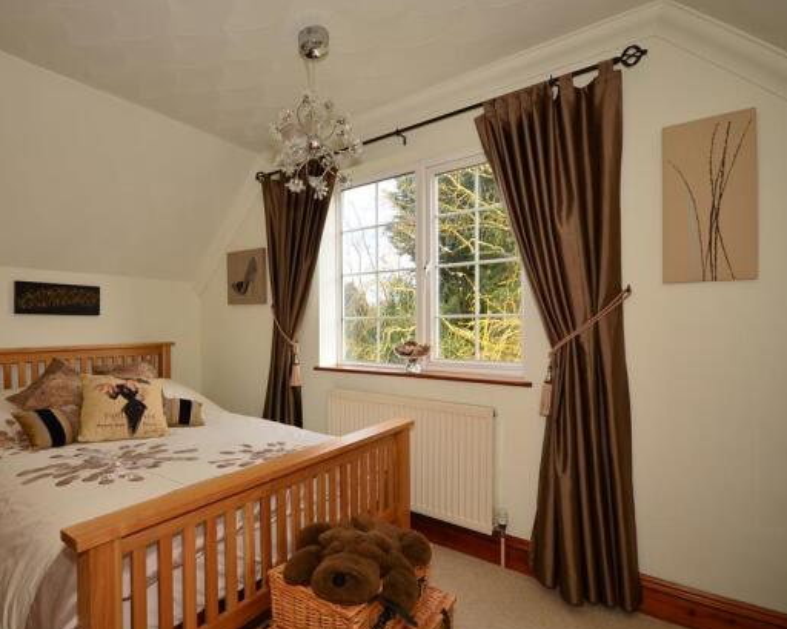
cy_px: 320
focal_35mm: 18
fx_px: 419
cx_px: 306
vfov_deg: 73.7
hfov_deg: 85.1
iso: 200
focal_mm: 10
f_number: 5.6
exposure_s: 1/125
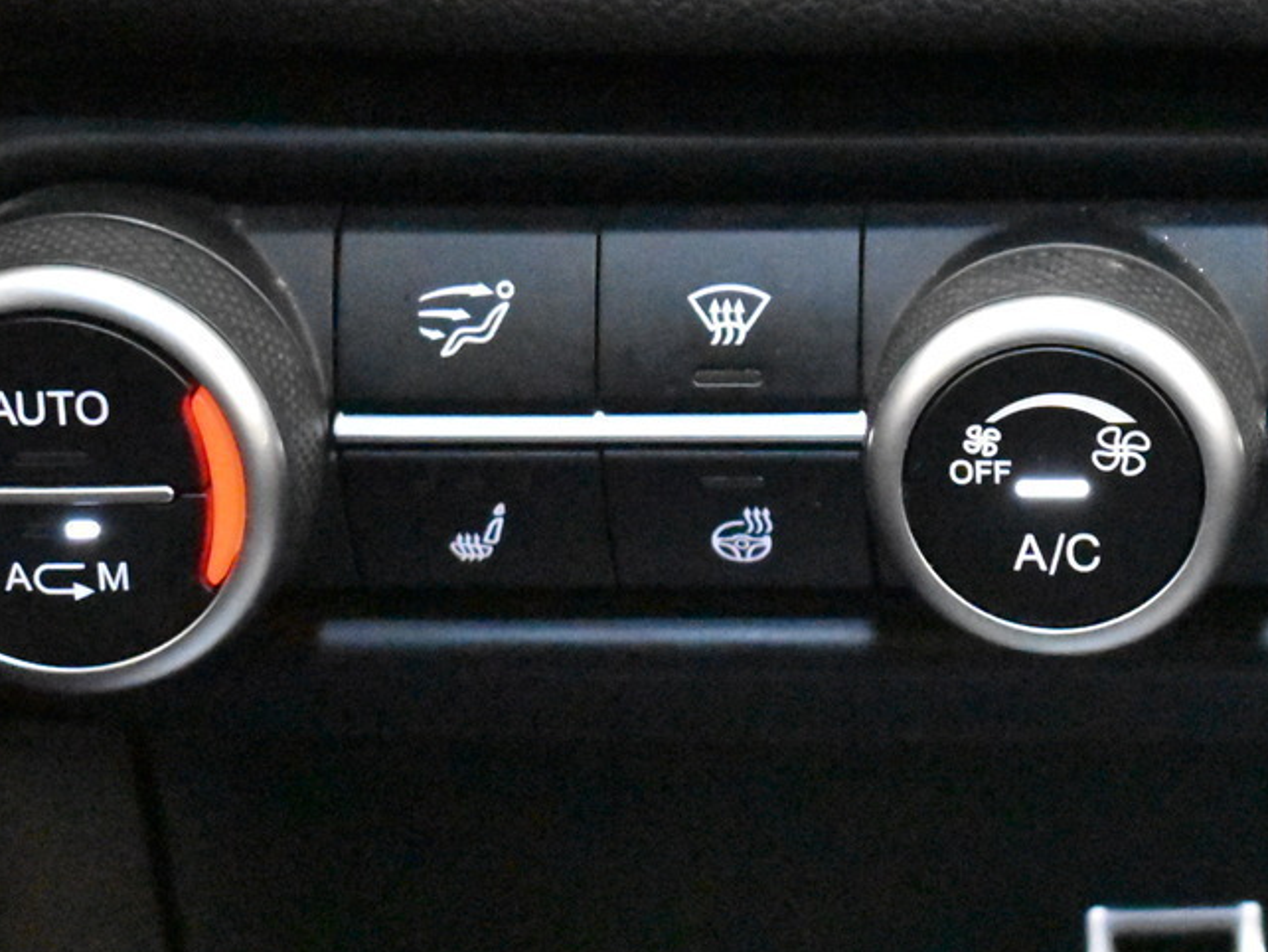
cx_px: 1116
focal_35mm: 167
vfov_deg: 8.9
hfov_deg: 11.8
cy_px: 399
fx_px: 6120
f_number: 5.3
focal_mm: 46
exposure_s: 1/80
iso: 18000
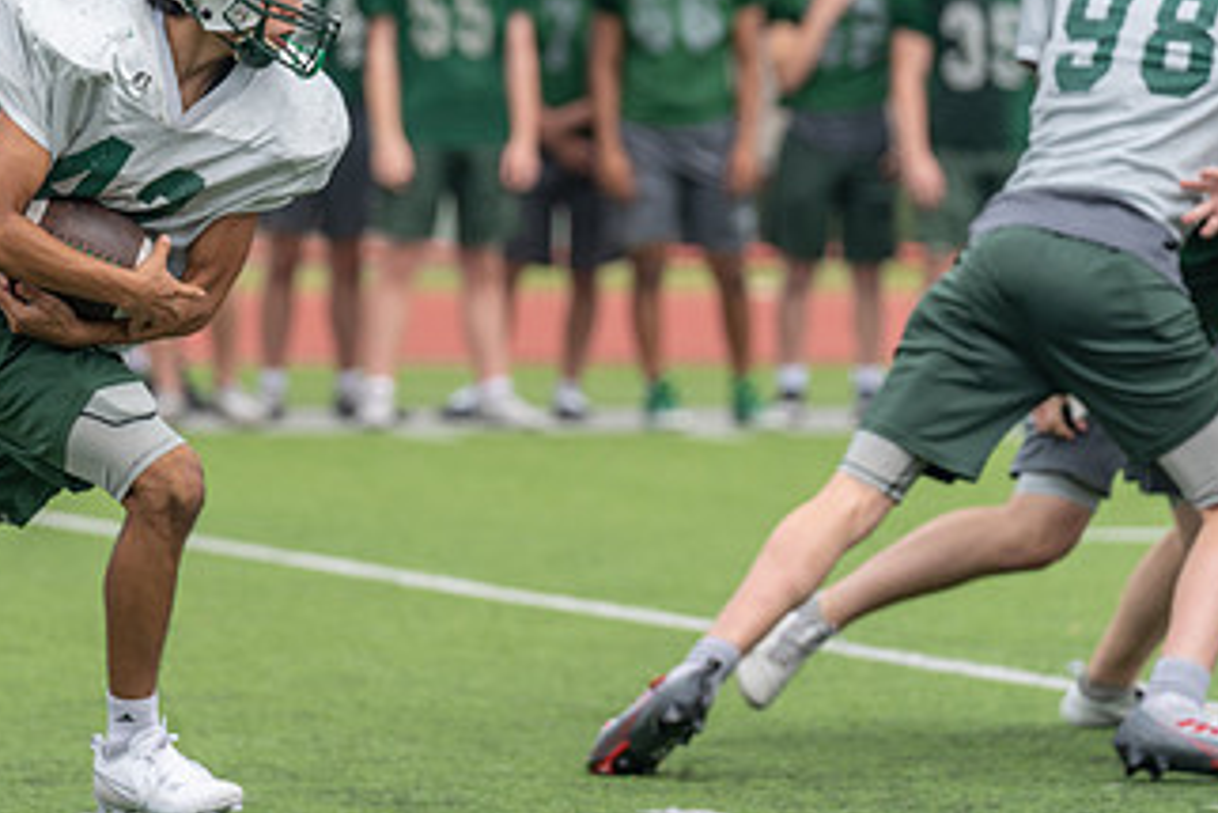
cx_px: 189
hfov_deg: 5.7
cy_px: 248
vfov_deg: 3.8
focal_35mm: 360
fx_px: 12185
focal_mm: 200
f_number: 4
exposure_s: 1/1250
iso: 250
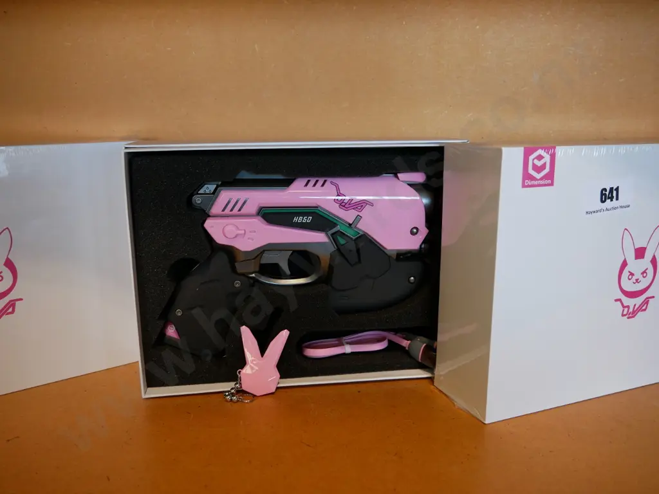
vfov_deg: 46.8
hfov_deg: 60.0
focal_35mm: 30
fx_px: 571
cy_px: 247
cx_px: 330
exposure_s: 1/60
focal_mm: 15
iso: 400
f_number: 3.7
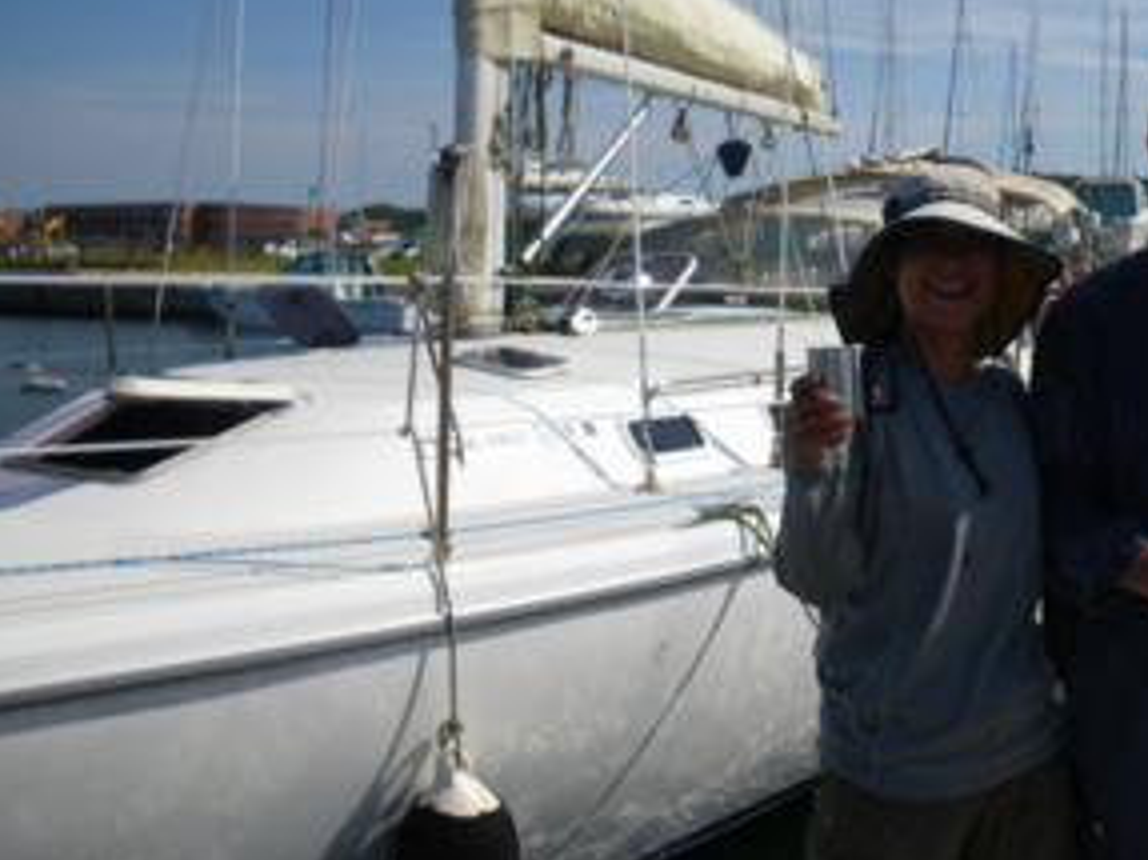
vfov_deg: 36.6
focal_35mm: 39
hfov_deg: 46.9
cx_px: 788
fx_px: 1293
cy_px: 328
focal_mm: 5
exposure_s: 1/800
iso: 50
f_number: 4.2
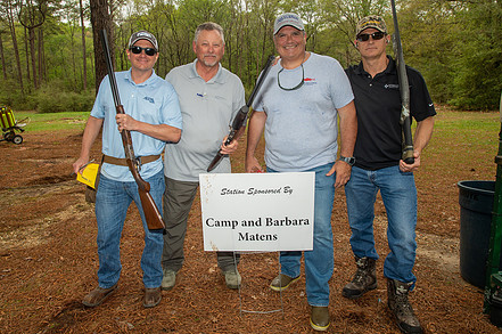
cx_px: 238
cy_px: 149
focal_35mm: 25
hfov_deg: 71.5
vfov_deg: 51.1
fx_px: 348
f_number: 9
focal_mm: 19
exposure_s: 1/125
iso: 125
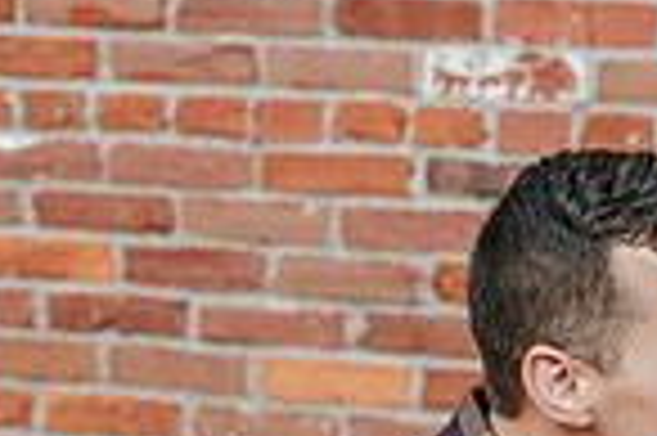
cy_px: 438
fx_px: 2534
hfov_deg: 14.1
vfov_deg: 9.8
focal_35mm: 139
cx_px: 868
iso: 800
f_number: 2.8
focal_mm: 35
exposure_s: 1/400
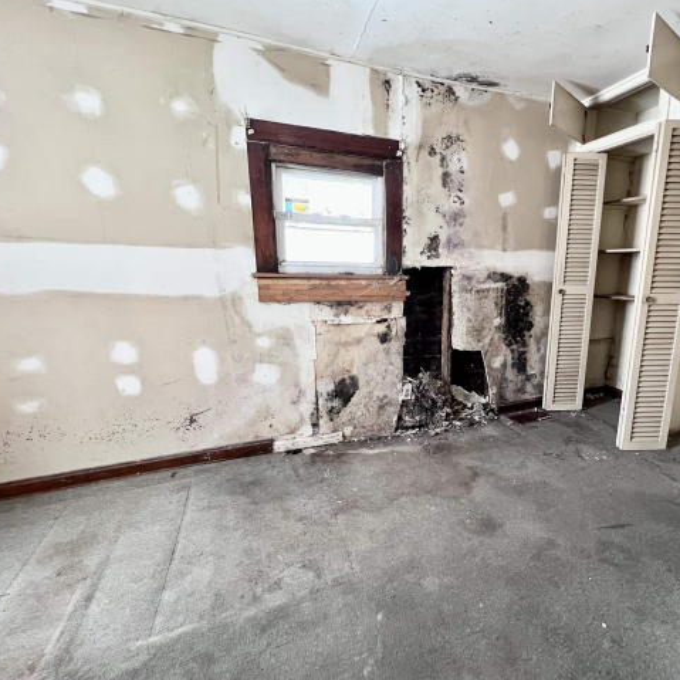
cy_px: 342
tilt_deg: -11.9
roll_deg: +0.1
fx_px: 356
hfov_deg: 86.1
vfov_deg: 87.4
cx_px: 415
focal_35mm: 16
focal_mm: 1.57
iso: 640
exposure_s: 1/60
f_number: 1.8
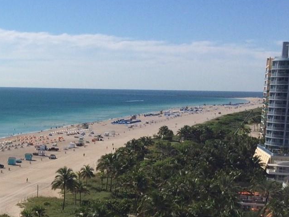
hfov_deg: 23.4
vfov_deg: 19.3
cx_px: -60
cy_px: 159
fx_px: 635
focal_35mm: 76
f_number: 2.2
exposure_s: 1/5882
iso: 40
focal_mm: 4.12
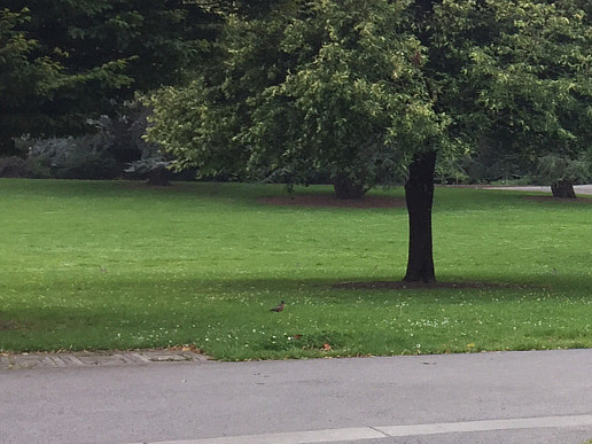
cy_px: -108
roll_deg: -1.4
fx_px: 1539
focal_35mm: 90
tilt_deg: +11.7
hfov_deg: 20.9
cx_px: 625
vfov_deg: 15.7
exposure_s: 1/30
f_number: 2.2
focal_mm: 4.15
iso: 32
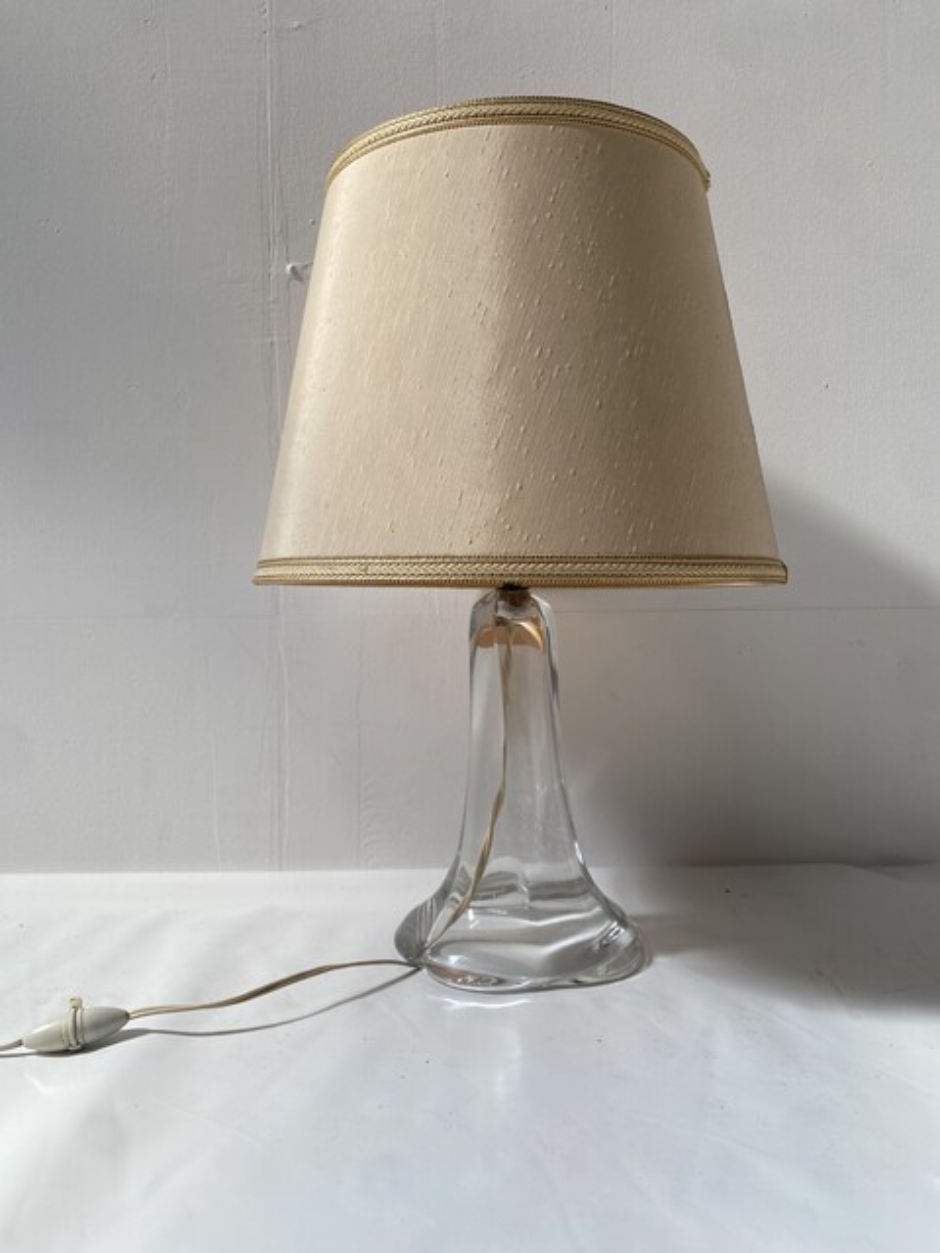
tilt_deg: +0.5
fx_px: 941
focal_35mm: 26
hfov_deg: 53.1
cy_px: 626
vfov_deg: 67.3
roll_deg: +0.7
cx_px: 470
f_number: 1.8
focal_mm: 4.25
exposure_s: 1/311
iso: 32
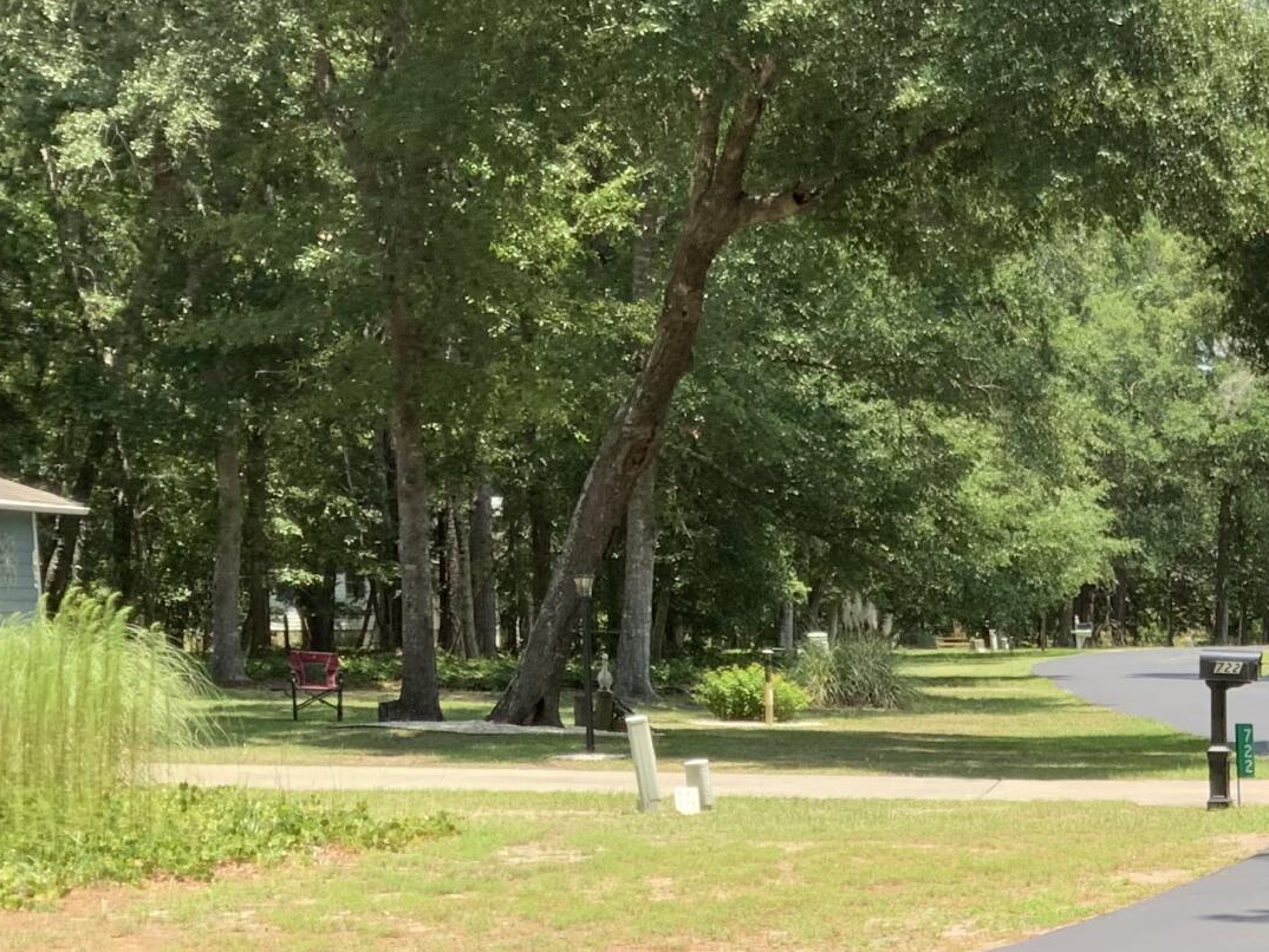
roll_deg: +1.4
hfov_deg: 21.8
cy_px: 1058
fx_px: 2970
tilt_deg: -8.4
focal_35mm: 81
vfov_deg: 17.6
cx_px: 1648
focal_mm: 3
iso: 16
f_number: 1.8
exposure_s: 1/378
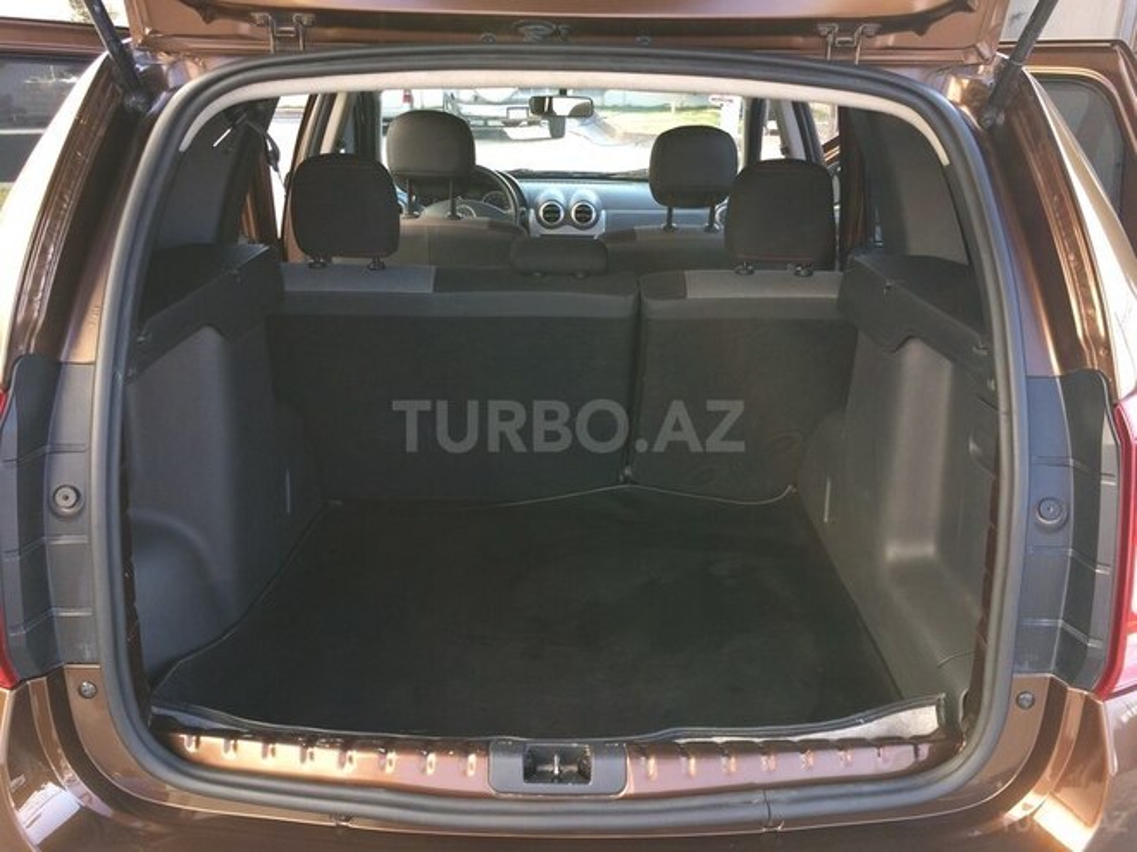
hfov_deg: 61.7
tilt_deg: -24.1
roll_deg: -0.8
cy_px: 426
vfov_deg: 48.2
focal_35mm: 29
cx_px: 568
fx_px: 953
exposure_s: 1/100
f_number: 2.2
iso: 40
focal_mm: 4.15
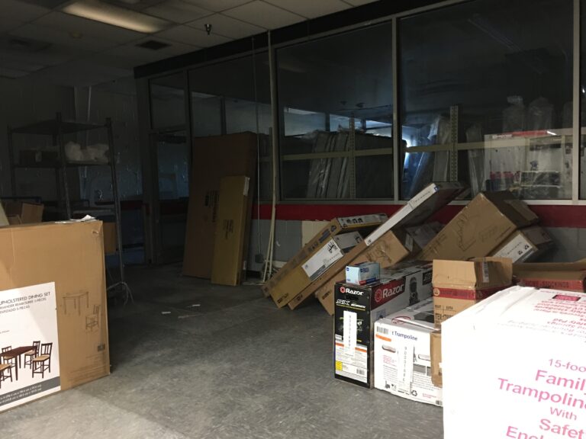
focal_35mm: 29
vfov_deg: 48.2
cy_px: 220
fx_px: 491
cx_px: 293
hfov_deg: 61.7
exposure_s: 1/4
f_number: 2.2
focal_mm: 4.15
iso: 50
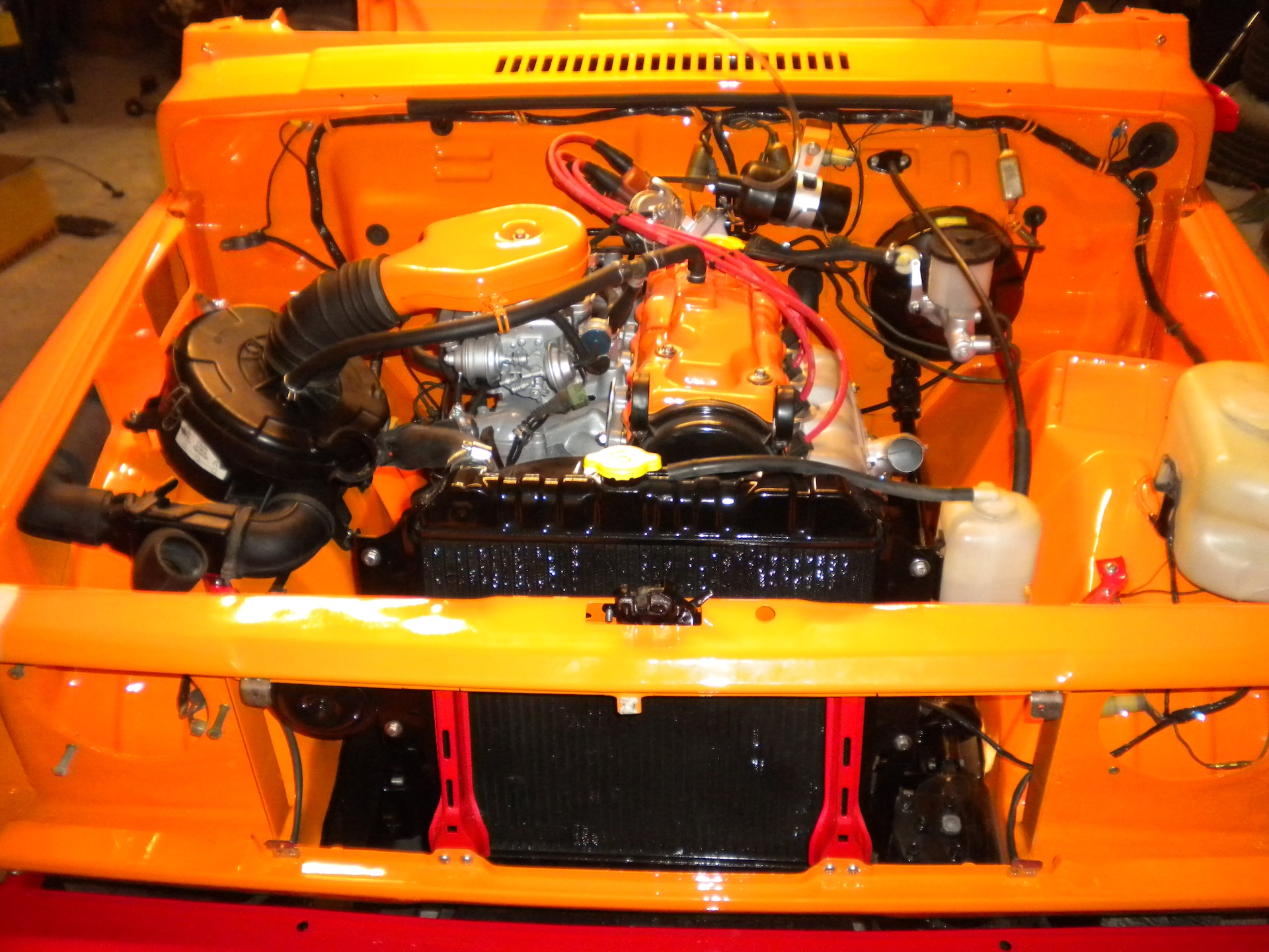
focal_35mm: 35
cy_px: 476
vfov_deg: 40.7
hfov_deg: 52.6
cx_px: 634
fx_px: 1283
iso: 400
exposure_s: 1/30
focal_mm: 6.3
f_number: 3.1
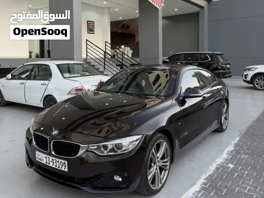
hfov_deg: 71.6
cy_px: 99
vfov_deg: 56.8
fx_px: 183
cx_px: 132
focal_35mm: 24
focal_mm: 6.76
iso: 64
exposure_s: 1/121
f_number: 1.78
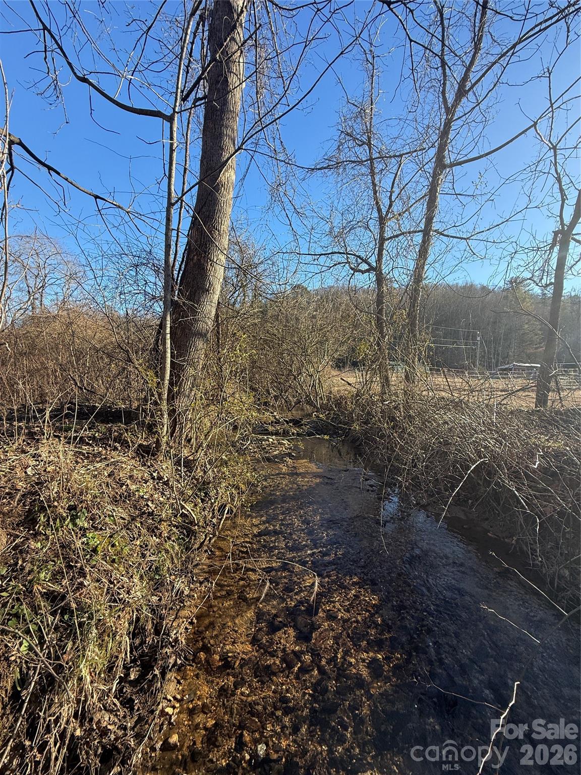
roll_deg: -2.6
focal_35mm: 14
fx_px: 313
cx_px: 290
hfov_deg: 85.7
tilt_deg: -2.0
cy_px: 388
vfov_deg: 102.1
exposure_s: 1/482
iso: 50
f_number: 2.2
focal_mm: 2.22
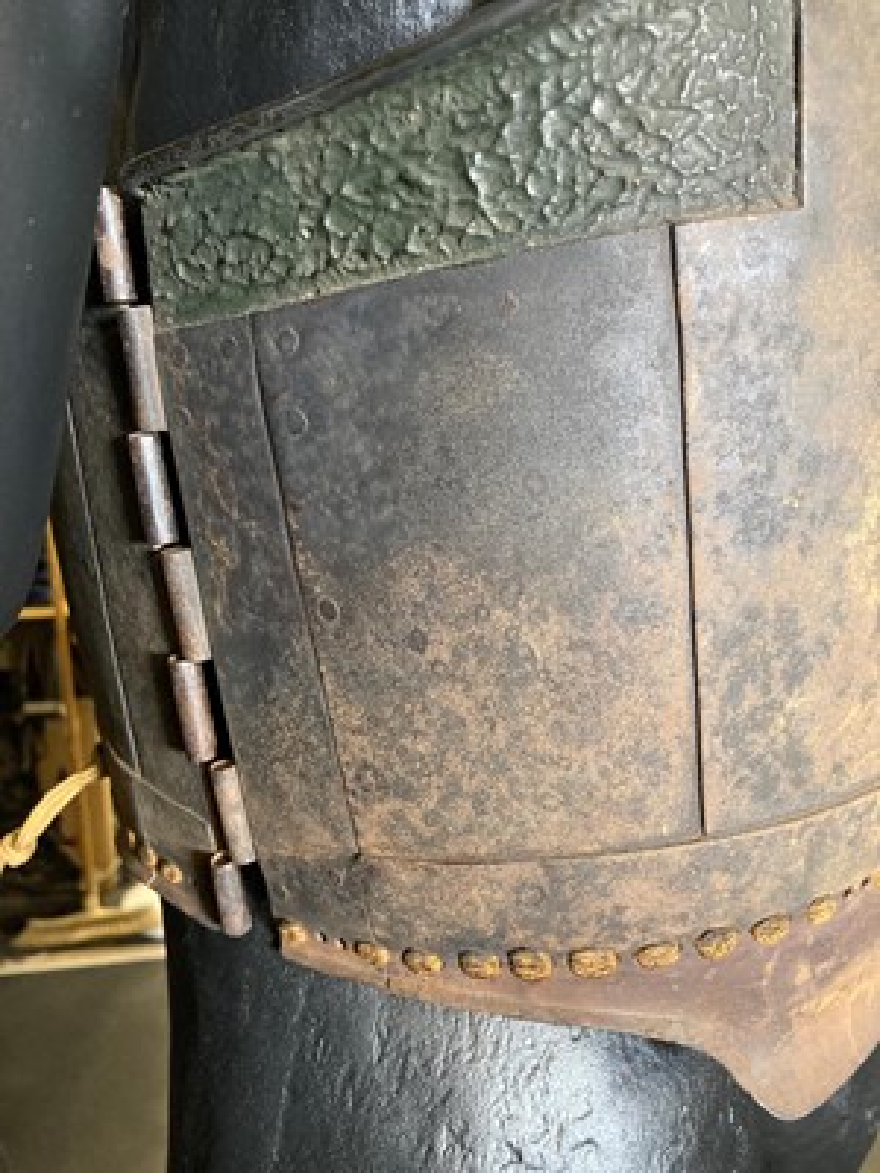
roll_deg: +0.5
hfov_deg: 49.7
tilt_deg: -8.3
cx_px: 440
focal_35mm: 28
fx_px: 949
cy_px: 586
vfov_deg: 63.4
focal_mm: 3.99
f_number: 1.8
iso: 320
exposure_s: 1/50
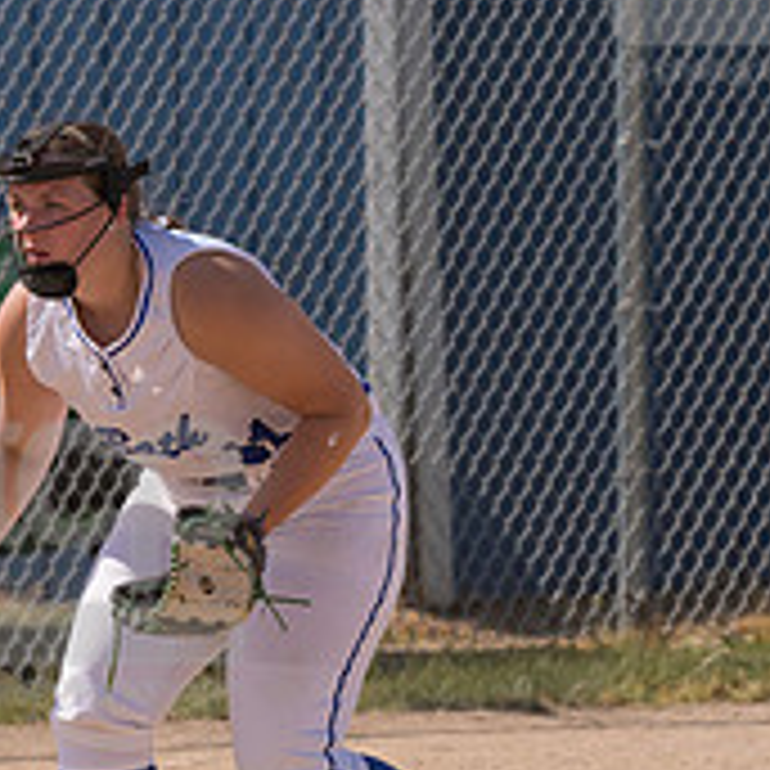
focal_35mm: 863
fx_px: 21718
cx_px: 108
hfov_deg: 2.0
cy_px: 545
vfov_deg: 2.0
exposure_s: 1/1600
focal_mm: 200
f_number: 5.6
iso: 200
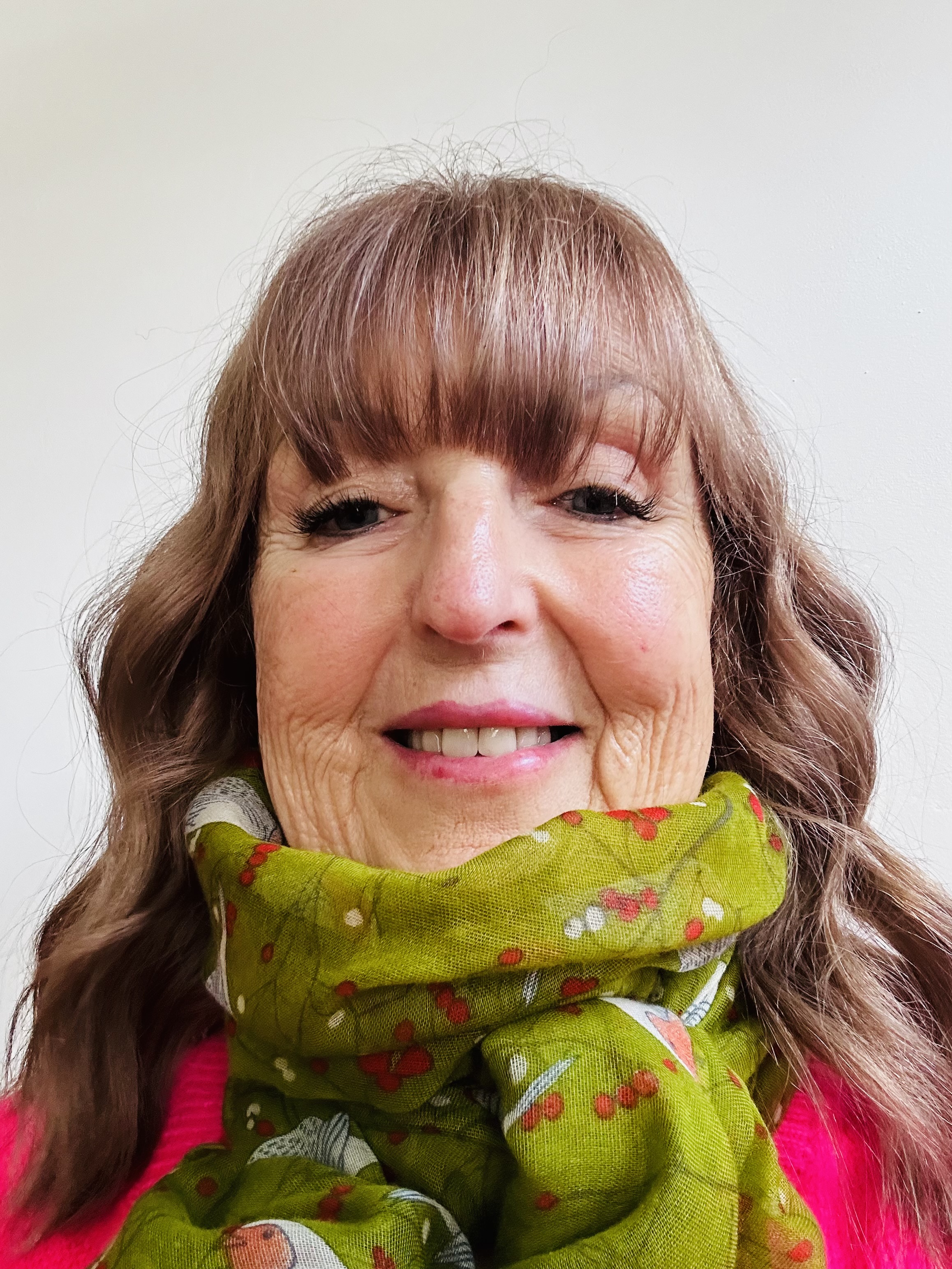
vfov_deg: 60.0
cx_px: 476
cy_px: 634
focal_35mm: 30
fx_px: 1100
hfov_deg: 46.8
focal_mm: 2.69
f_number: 1.9
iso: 200
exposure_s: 1/60
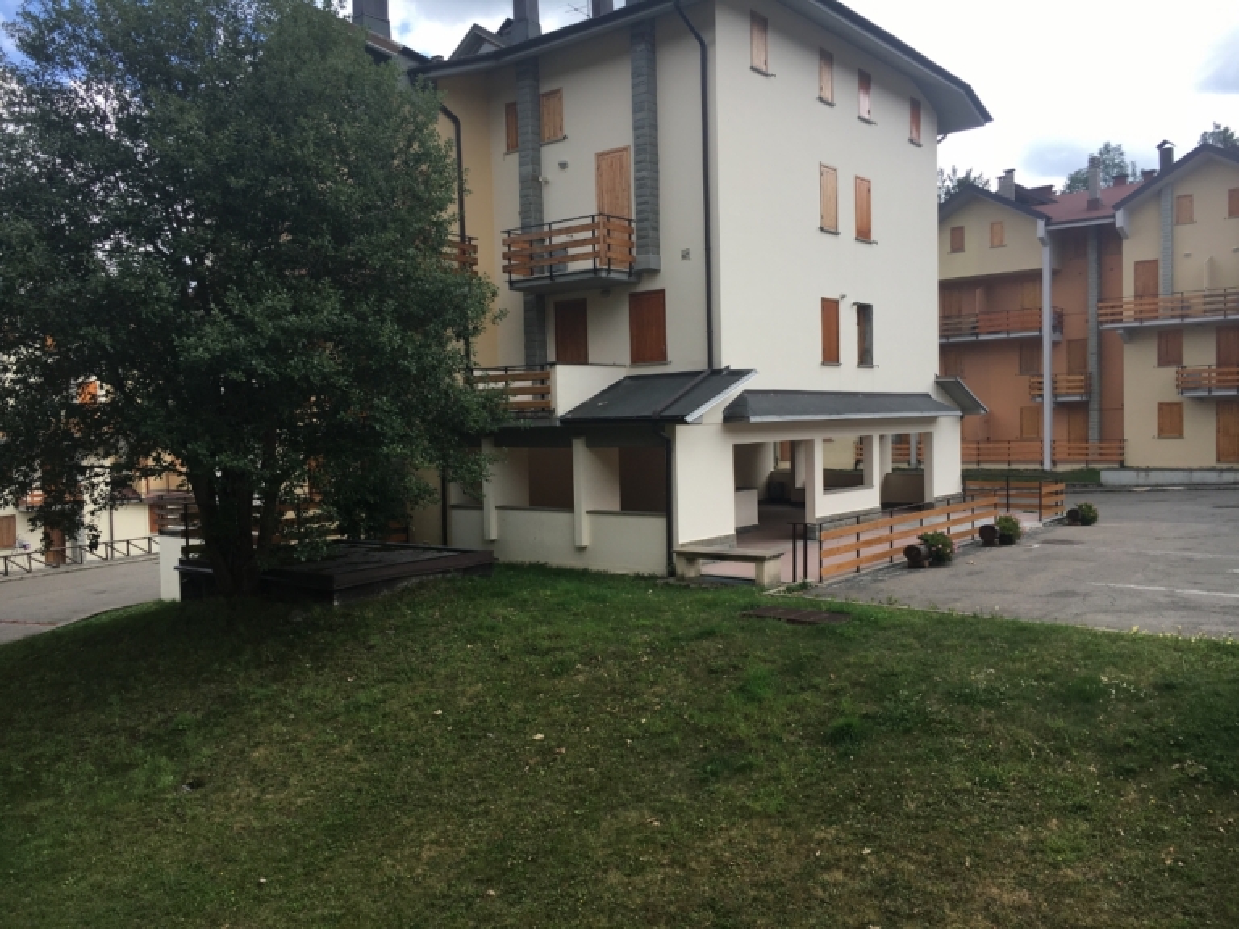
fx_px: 1038
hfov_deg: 61.7
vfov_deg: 48.2
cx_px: 620
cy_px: 464
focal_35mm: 29
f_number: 2.2
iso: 25
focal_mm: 4.15
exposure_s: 1/651
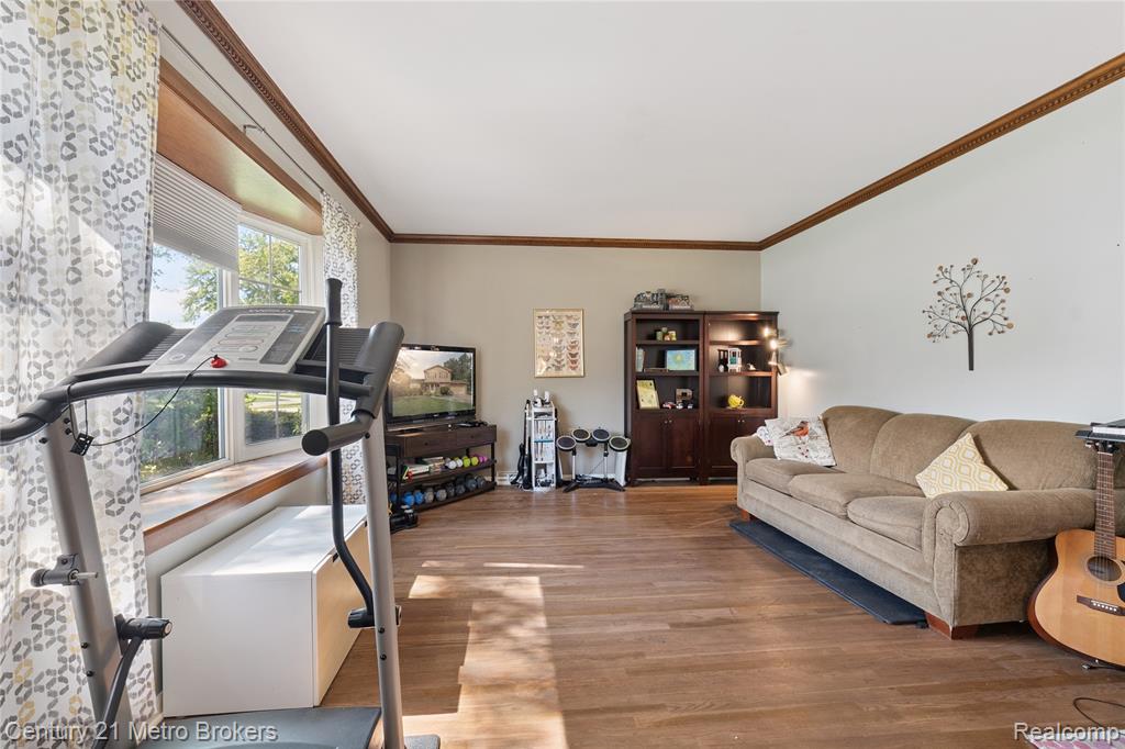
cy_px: 374
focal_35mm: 15
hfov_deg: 100.4
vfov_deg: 77.3
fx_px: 469
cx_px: 562
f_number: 8
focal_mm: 10
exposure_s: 1/15
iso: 400
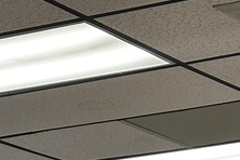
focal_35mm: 230
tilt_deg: +1.7
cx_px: 212
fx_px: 1533
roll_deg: +1.8
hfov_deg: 8.9
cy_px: 409
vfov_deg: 5.7
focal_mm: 6.86
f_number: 1.78
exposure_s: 1/60
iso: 100
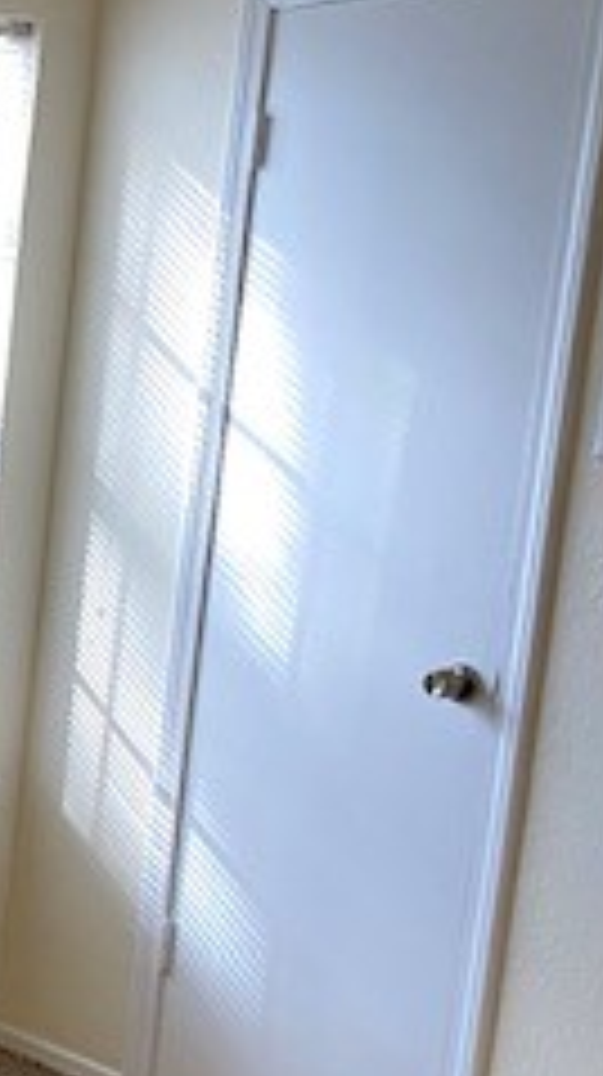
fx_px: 2166
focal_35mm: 76
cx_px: -742
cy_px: 774
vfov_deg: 27.6
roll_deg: -1.2
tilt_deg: -11.1
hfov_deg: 12.9
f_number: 1.8
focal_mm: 4.25
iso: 160
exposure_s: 1/60
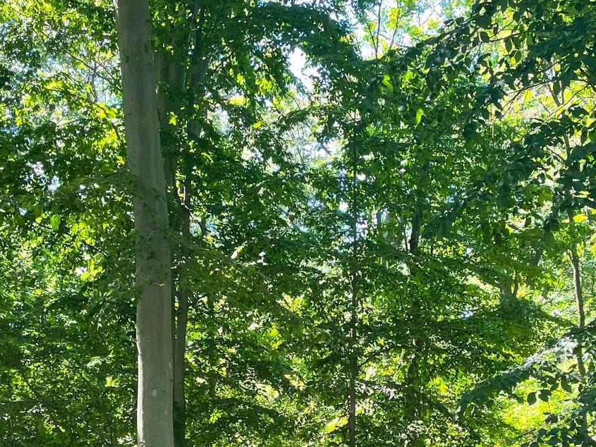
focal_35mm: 63
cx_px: 368
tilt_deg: -1.7
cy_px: 461
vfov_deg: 22.3
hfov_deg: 30.6
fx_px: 1085
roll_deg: +0.9
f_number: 1.6
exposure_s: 1/121
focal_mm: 4.2
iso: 50
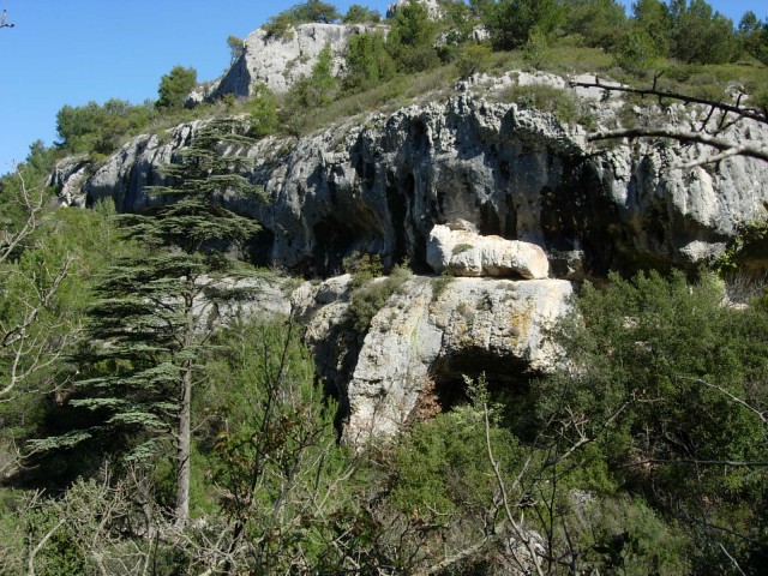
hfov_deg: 49.0
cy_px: 288
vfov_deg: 37.7
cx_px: 384
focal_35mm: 38
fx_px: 843
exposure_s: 1/456
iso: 64
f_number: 4.8
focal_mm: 7.8
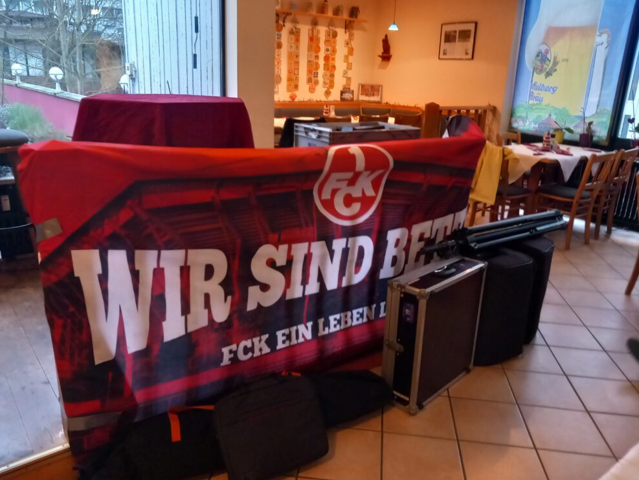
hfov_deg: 63.4
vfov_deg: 49.8
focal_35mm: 28
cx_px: 315
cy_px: 244
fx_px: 517
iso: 500
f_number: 1.8
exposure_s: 1/25
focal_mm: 4
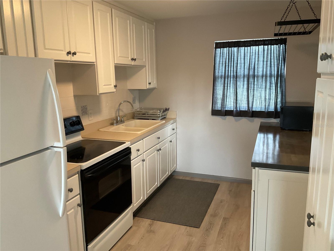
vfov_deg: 48.2
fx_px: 280
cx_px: 167
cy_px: 126
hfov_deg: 61.7
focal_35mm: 29
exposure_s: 1/60
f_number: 1.8
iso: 125
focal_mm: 3
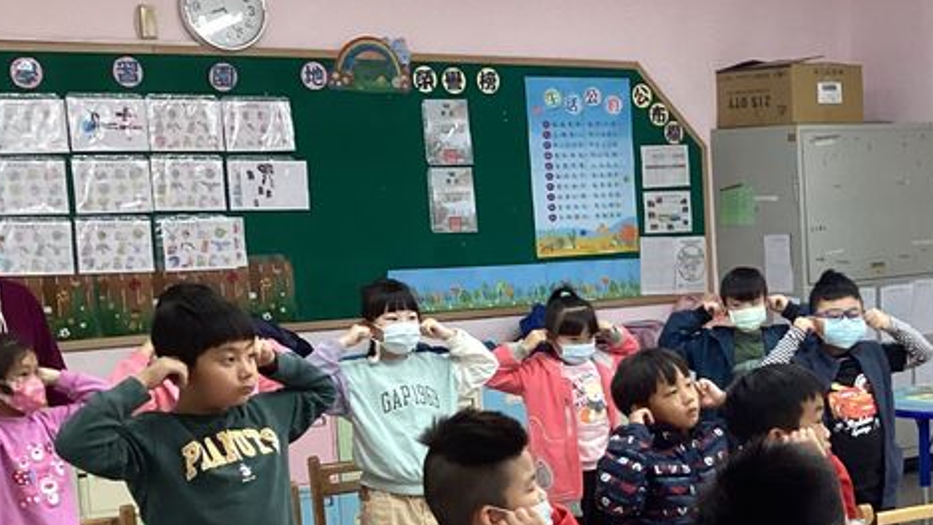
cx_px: 903
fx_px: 1782
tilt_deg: -8.6
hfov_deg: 27.8
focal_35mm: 72
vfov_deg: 16.6
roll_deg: +1.9
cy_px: 438
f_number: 2.4
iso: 200
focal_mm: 3.3
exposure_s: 1/60
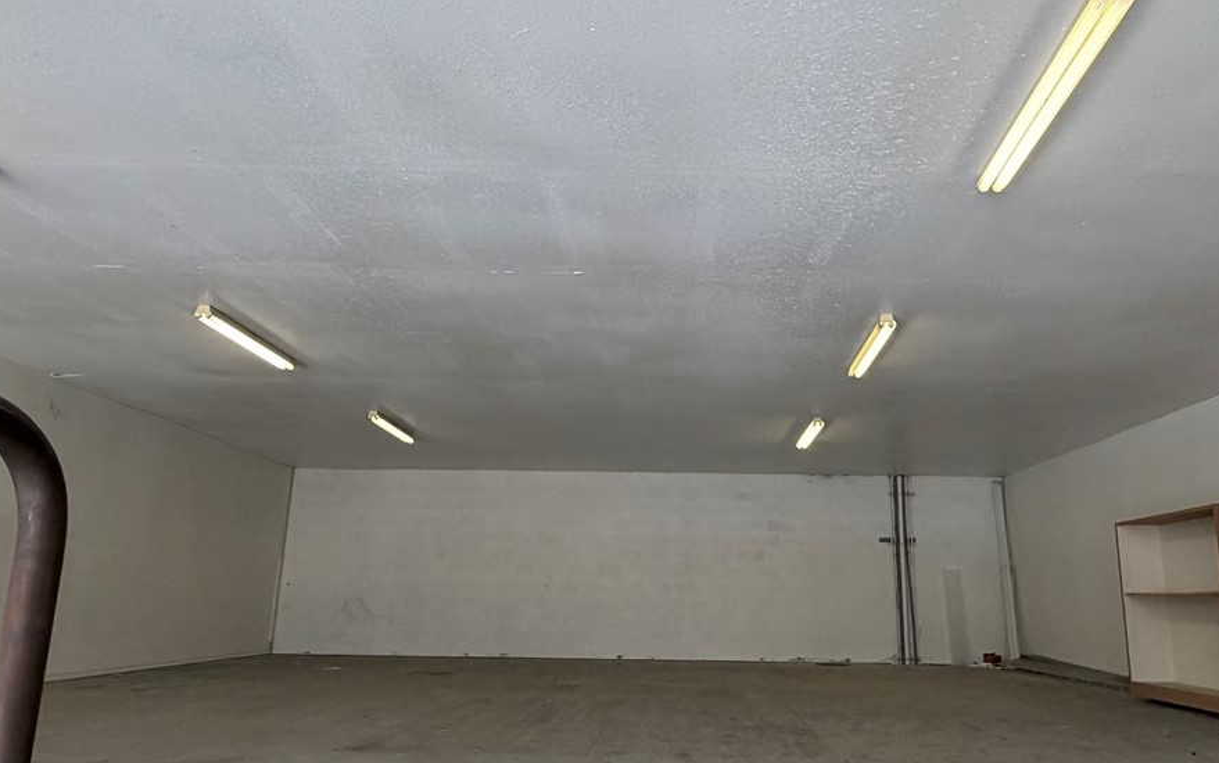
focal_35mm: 27
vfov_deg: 46.1
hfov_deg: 68.0
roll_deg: -0.3
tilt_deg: +13.0
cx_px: 696
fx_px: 897
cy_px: 387
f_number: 2.2
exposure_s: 1/120
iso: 200
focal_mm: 2.22
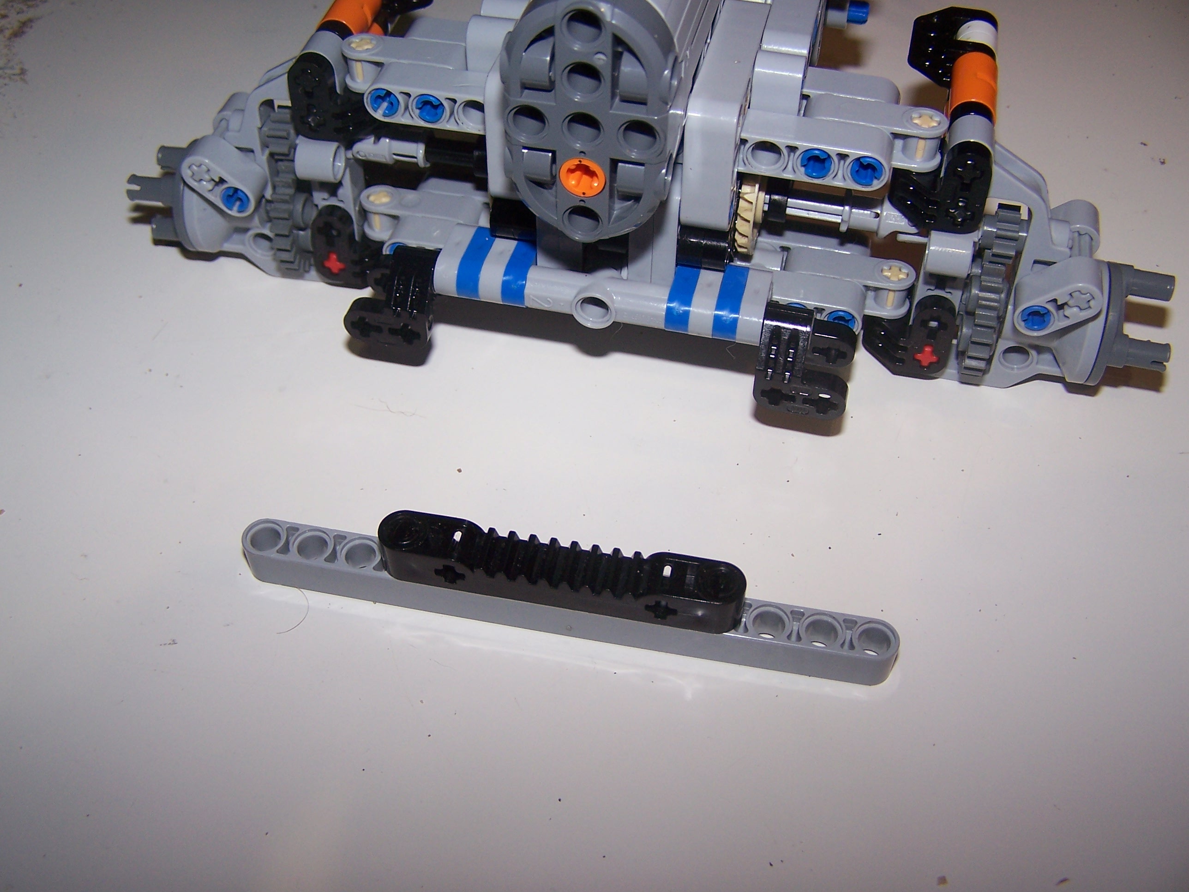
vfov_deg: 37.7
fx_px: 1305
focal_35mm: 38
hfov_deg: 49.0
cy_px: 446
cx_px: 594
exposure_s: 1/60
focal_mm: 6.3
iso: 80
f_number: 2.8
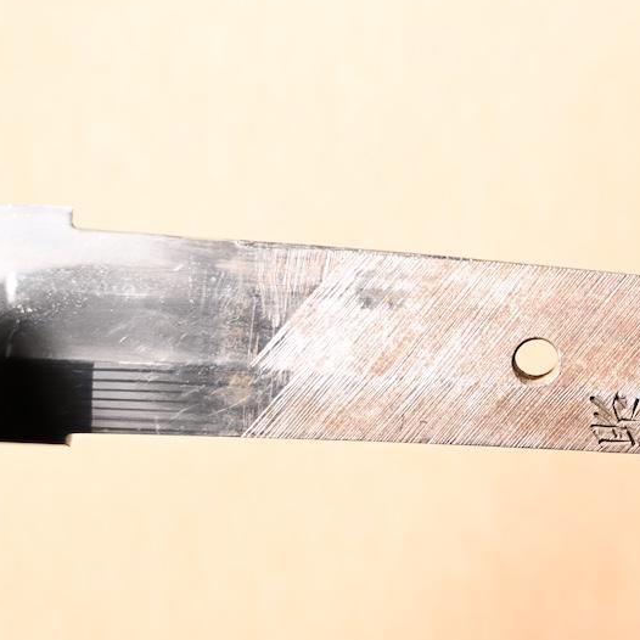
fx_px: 2698
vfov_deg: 13.5
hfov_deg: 13.1
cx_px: 807
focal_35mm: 129
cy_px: 262
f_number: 4.2
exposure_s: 1/2
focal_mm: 38
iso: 100
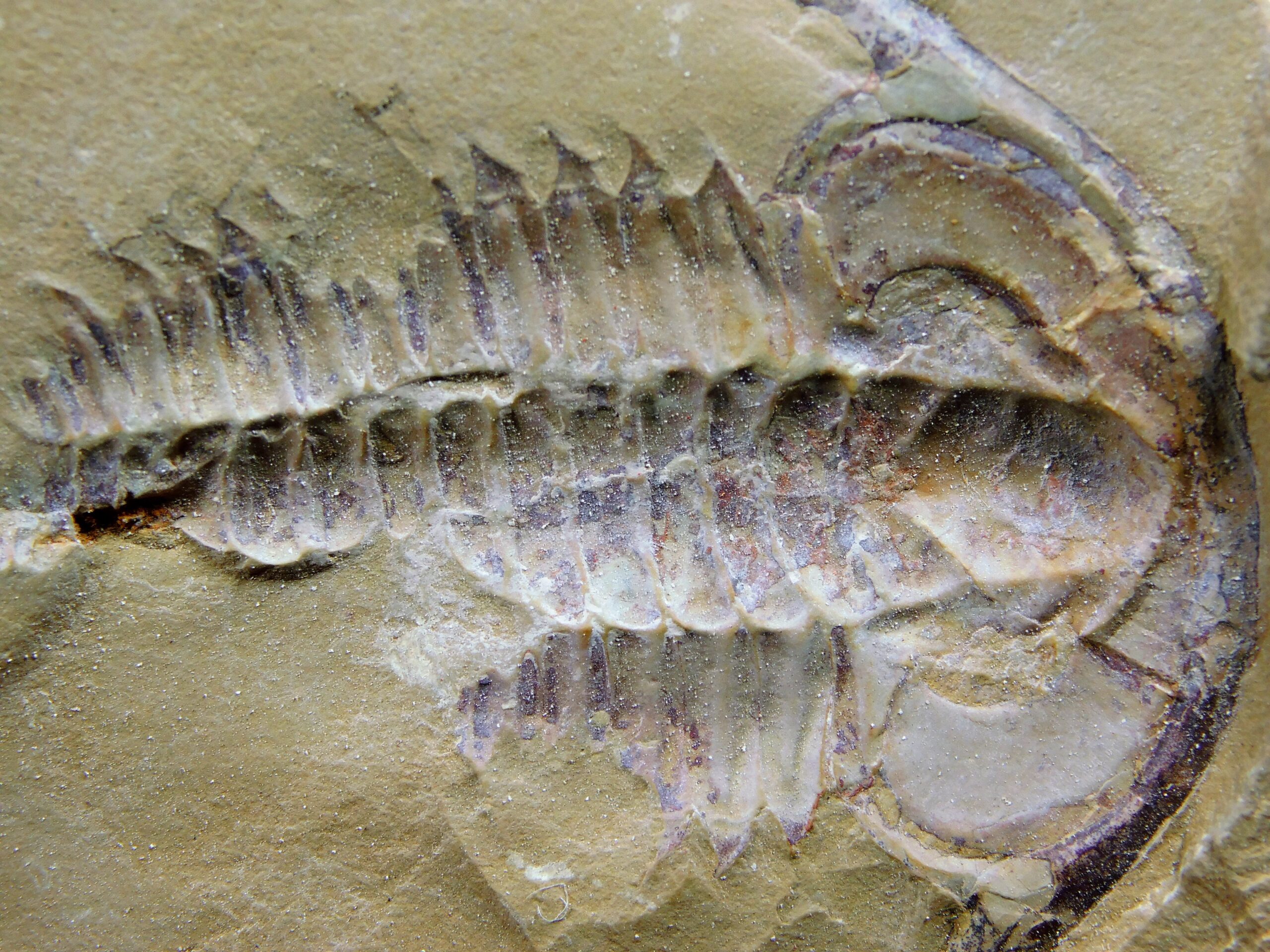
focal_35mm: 202
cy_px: 476
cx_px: 635
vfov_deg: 7.4
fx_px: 7411
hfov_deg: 9.8
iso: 125
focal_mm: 35.9
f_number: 5.4
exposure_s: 1/125
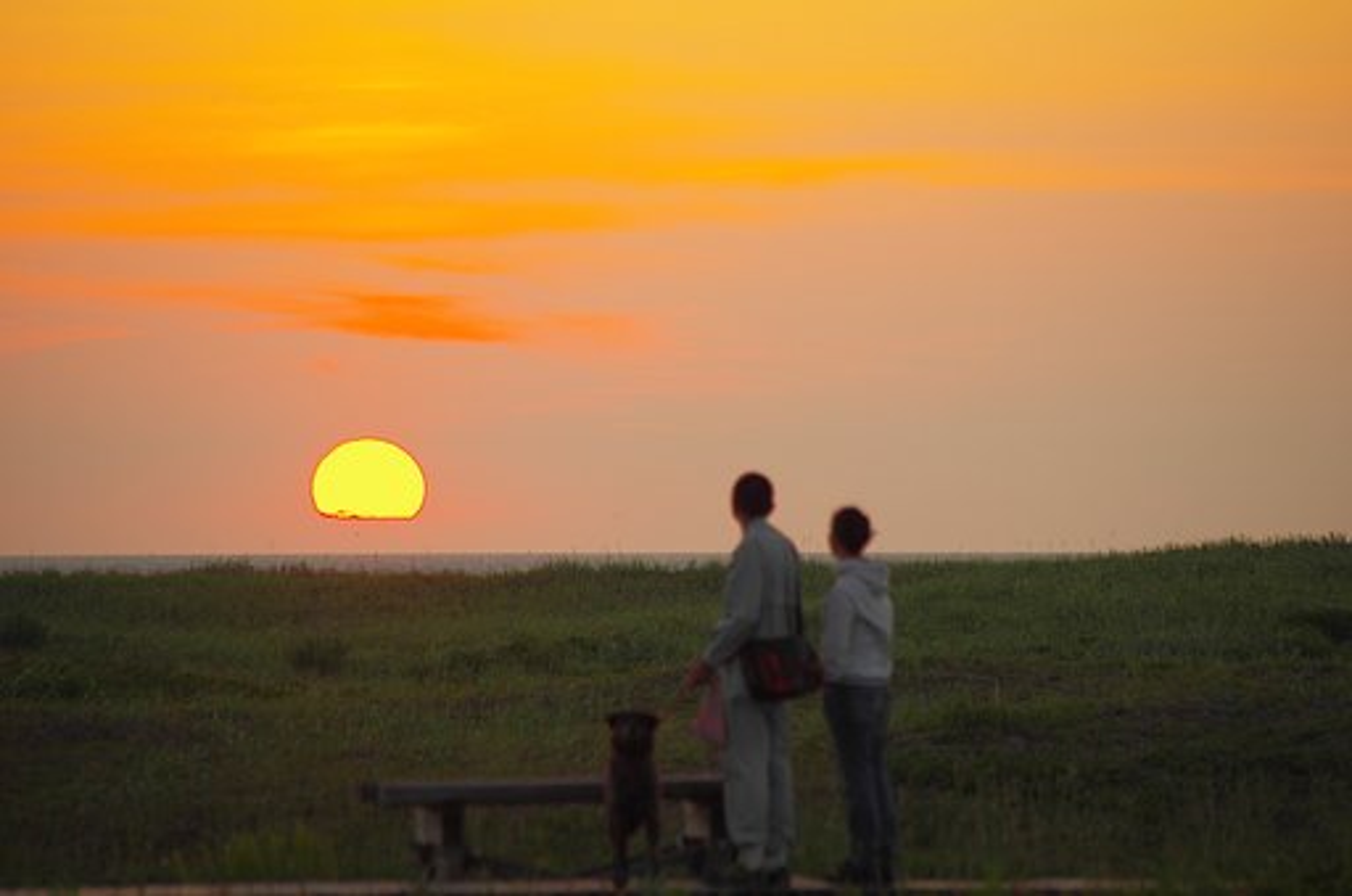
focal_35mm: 315
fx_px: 11804
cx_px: 676
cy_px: 448
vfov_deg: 4.3
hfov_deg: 6.6
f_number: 5.6
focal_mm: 210
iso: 160
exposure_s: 1/25
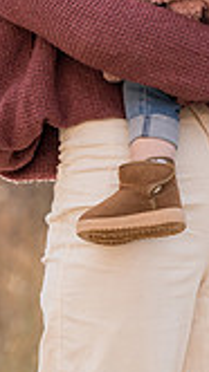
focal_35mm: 660
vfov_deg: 3.3
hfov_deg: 1.8
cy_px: 104
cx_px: 144
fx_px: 6522
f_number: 4
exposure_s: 1/320
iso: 200
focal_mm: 180
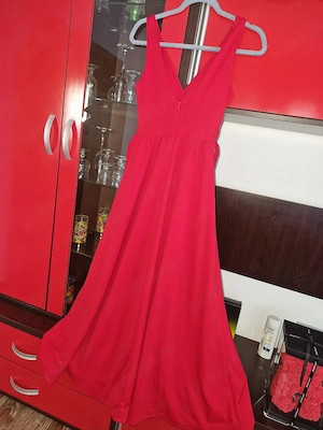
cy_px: 215
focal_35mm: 23
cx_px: 162
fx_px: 286
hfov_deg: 58.9
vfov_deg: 73.9
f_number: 1.8
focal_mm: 5.4
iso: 800
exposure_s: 1/100
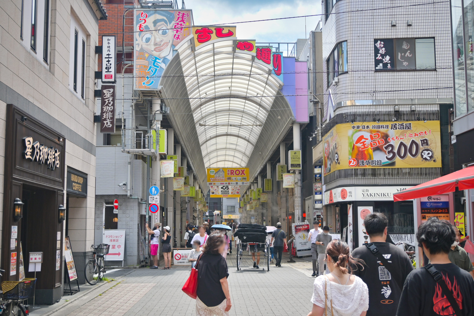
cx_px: 237
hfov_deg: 43.6
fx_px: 592
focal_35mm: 45
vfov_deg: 29.9
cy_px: 158
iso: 100
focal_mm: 30
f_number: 4.8
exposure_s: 1/500
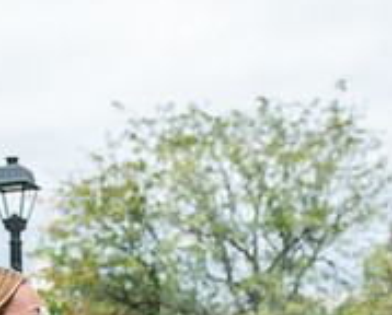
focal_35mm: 88
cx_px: 94
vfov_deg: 16.5
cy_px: 410
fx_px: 1023
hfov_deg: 21.5
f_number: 2.8
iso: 100
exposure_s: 1/640
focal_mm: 29
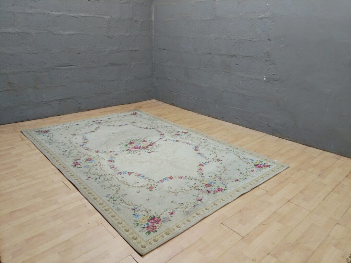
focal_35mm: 26
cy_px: 132
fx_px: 264
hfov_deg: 67.3
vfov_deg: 53.1
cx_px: 176
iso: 394
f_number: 1.8
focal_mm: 4.25
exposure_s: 1/20
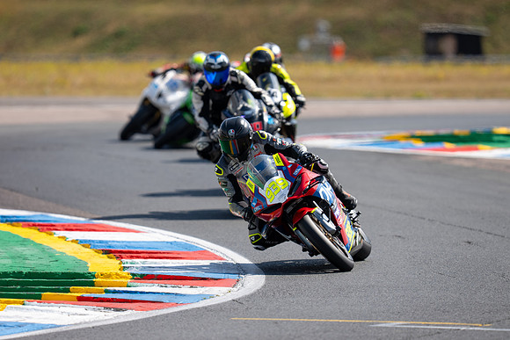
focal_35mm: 429
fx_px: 6076
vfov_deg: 3.2
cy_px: 158
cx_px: 273
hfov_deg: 4.8
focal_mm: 400
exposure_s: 1/500
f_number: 4
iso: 50
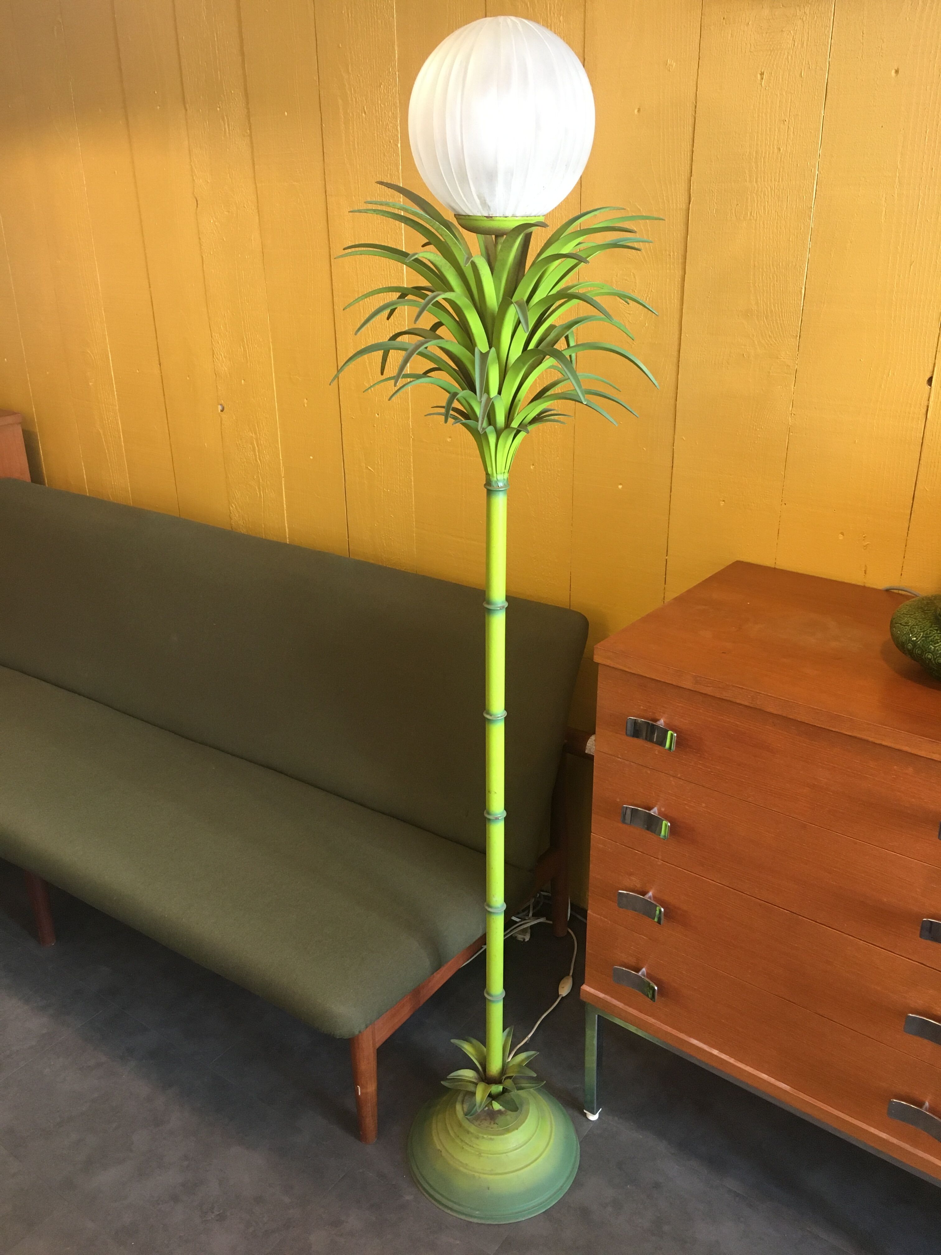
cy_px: 628
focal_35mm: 29
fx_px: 1051
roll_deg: +0.0
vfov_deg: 61.7
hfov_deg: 48.2
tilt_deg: -22.0
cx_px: 470
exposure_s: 1/33
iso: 160
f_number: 2.2
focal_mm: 4.15
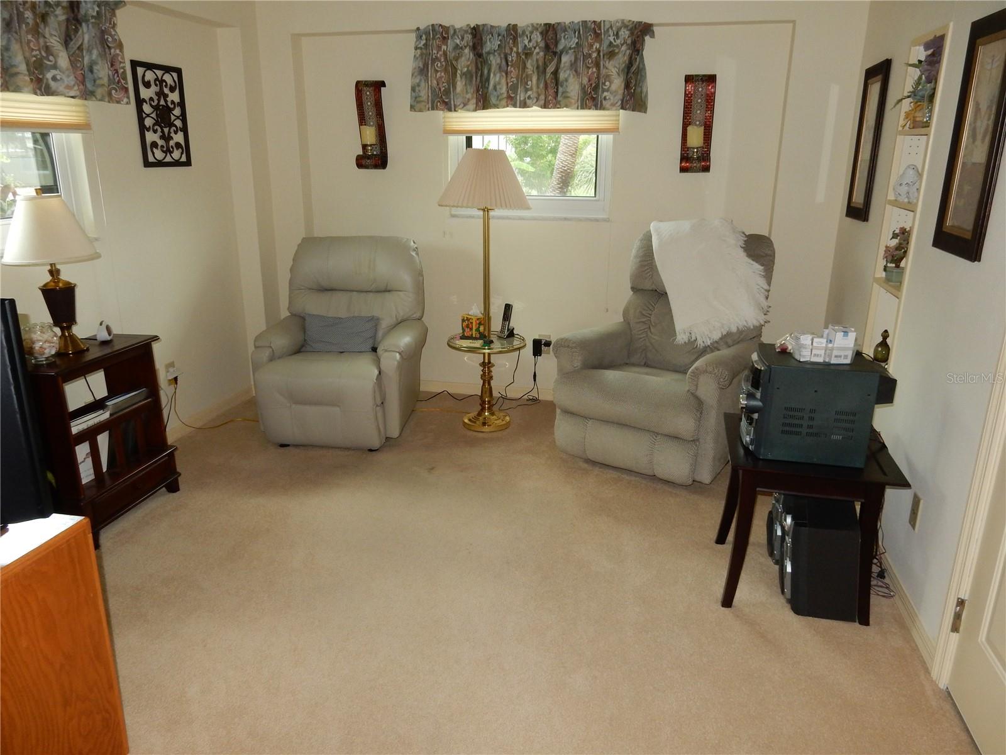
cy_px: 378
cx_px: 503
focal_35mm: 25
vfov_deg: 54.9
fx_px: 727
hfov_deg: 69.4
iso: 200
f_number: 3.7
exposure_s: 1/30
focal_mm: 4.5
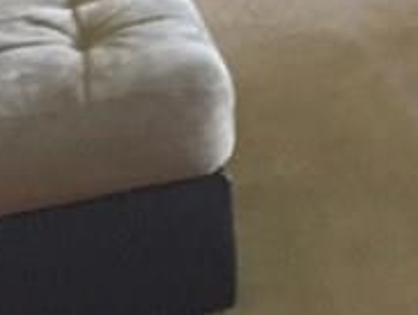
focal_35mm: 163
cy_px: -340
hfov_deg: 11.0
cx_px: 847
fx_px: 1971
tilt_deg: -10.3
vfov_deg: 8.6
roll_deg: +0.6
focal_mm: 4.15
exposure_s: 1/17
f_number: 2.2
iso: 250
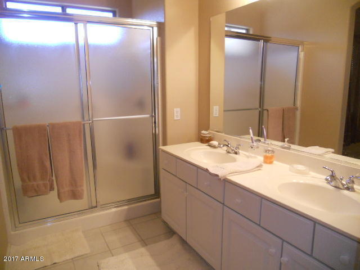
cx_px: 180
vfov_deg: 51.4
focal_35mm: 27
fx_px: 281
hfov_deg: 65.3
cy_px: 135
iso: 400
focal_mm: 4.9
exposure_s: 1/50
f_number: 3.2
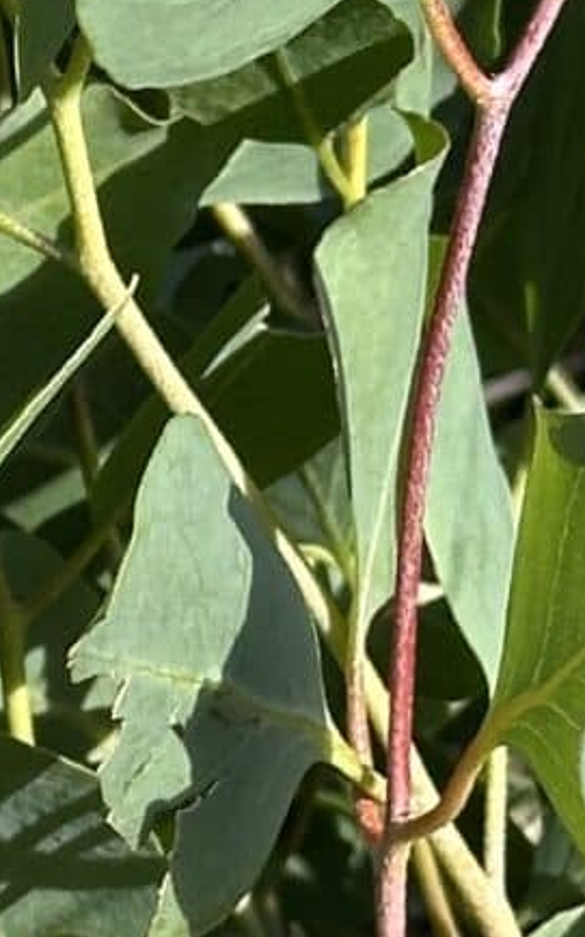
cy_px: 488
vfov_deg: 7.0
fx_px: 7658
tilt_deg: -19.8
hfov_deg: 4.3
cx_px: -317
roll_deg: -0.3
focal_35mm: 300
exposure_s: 1/2028
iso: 64
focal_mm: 6.86
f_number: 1.78
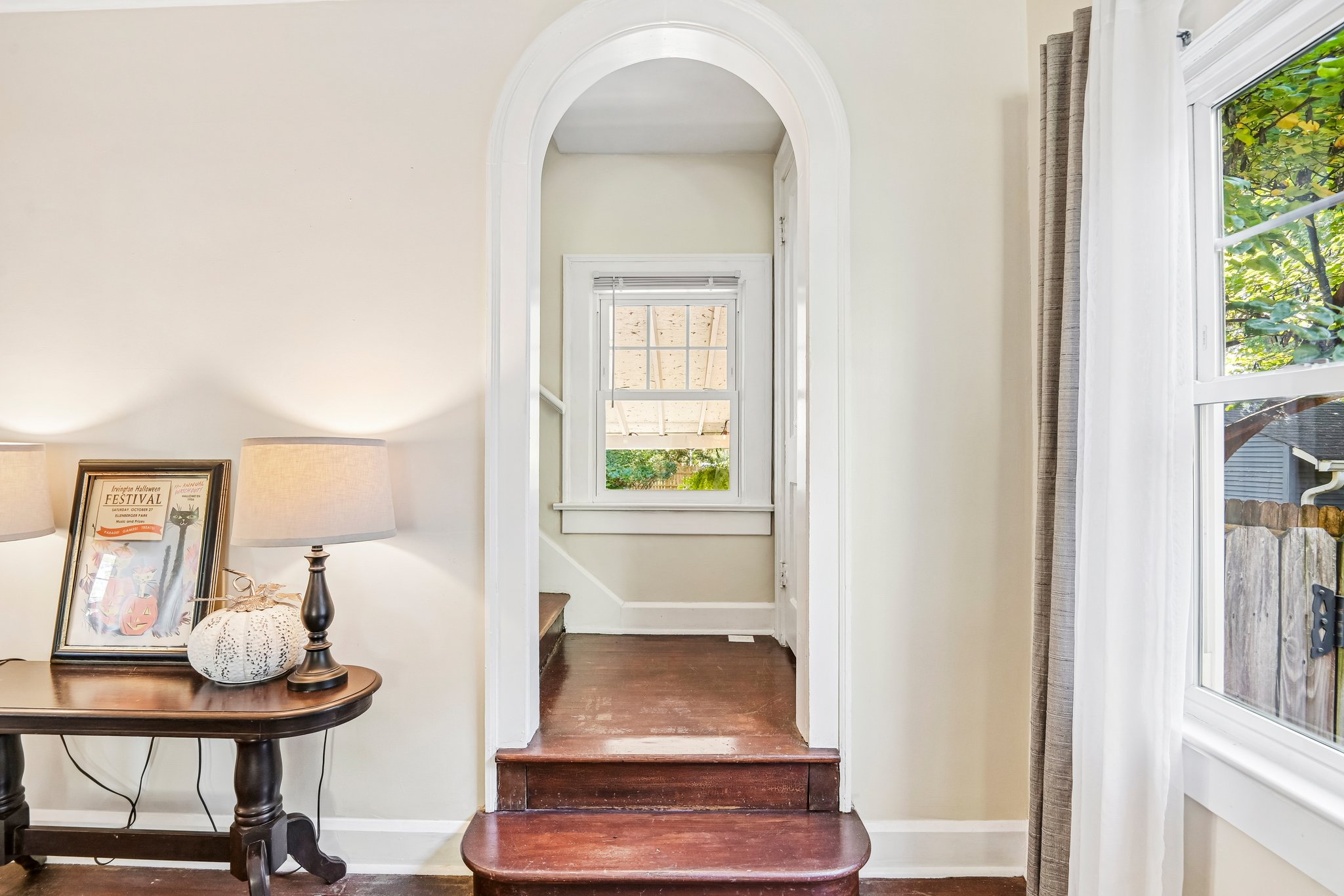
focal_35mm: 16
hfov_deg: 96.7
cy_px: 448
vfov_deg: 73.7
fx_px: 597
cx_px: 672
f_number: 8
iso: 400
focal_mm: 16
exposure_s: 1/10
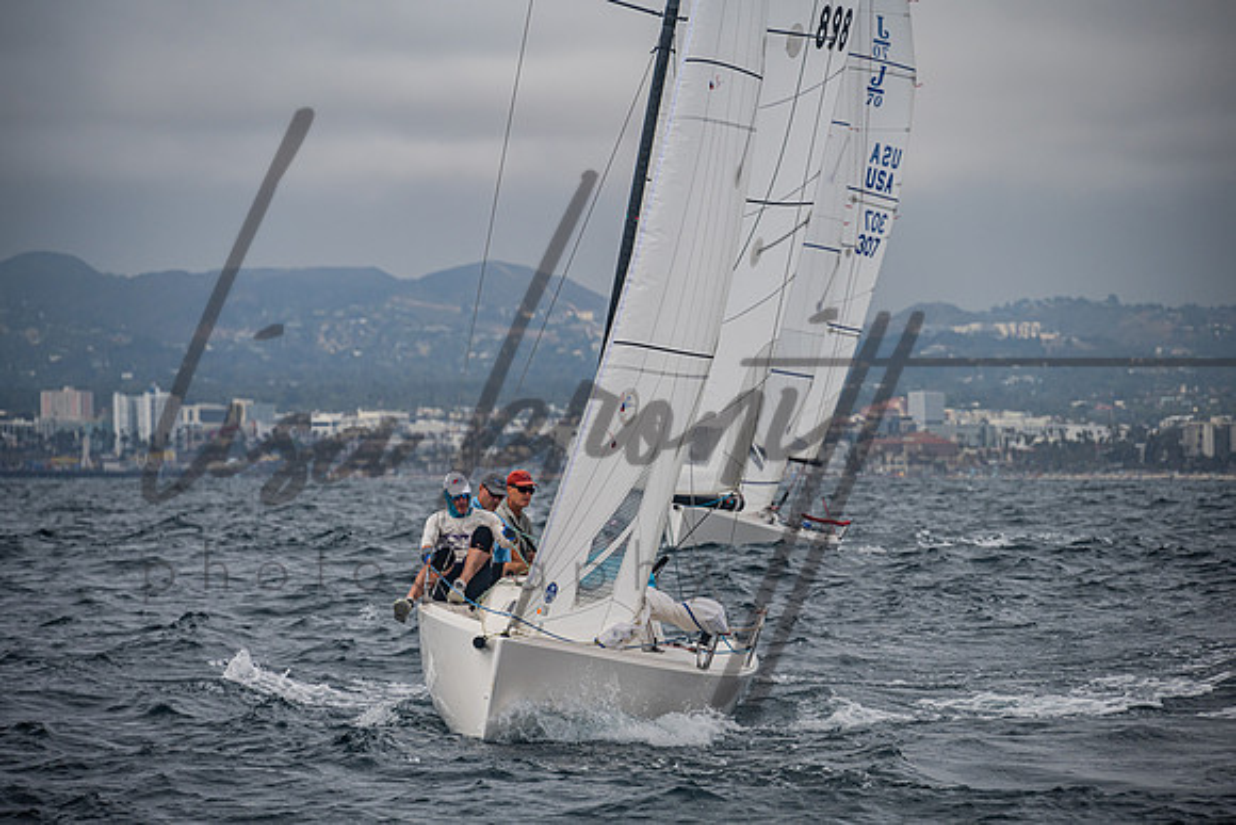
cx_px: 618
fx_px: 7016
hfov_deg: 10.1
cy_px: 412
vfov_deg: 6.7
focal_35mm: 204
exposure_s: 1/1000
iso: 160
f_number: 6.3
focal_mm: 200
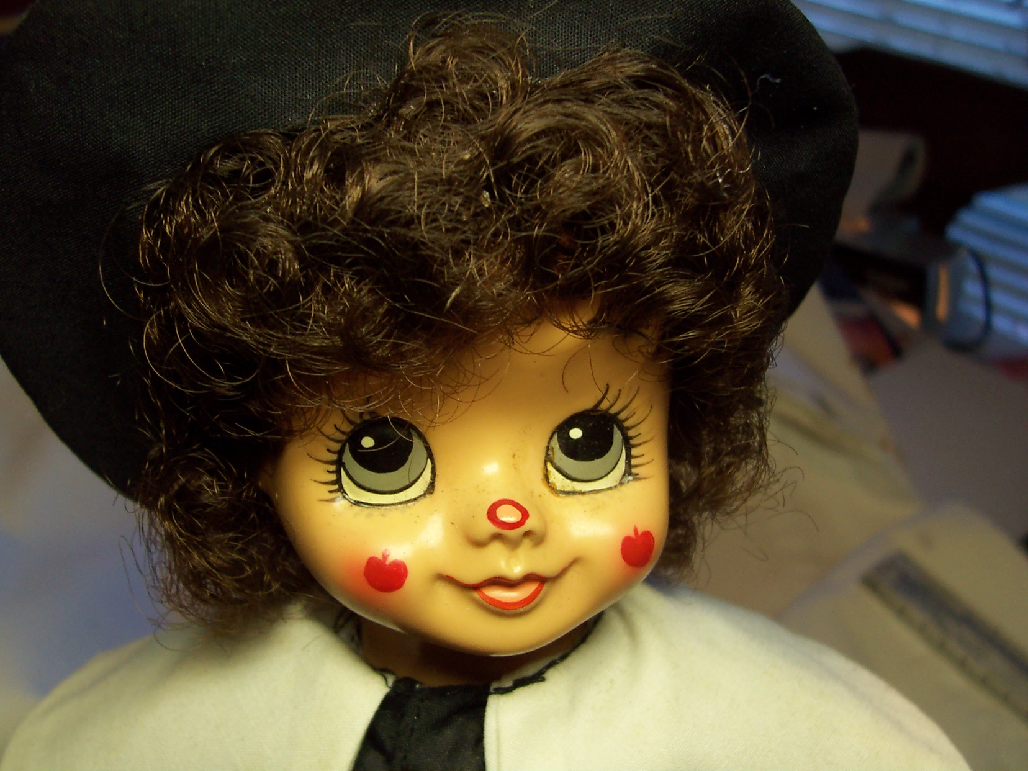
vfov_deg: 38.7
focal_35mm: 37
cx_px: 514
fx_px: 1099
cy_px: 386
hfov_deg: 50.1
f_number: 2.8
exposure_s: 1/60
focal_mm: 5.6
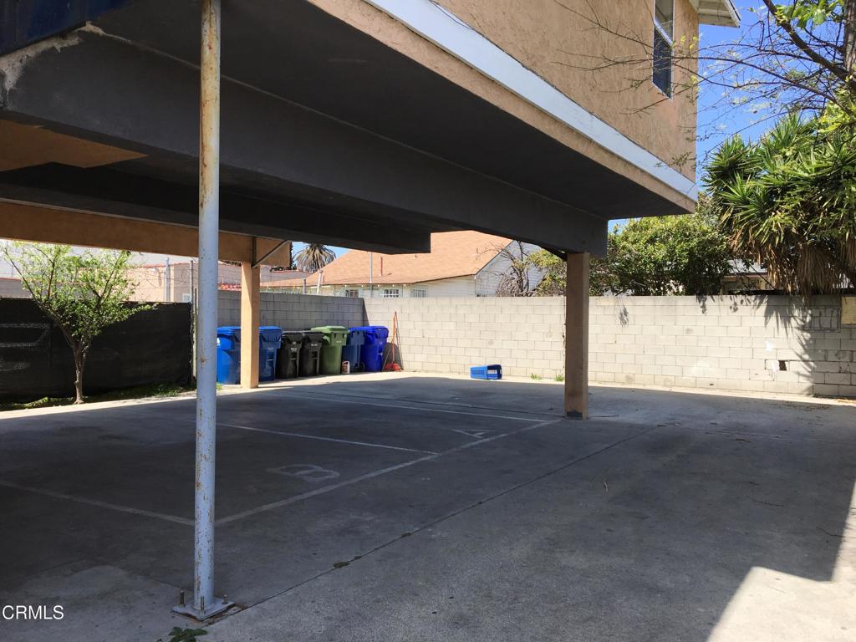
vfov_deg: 48.2
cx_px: 428
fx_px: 717
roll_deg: +0.0
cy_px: 321
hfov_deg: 61.7
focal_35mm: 29
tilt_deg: +0.4
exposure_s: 1/845
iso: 25
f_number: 2.2
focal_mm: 4.15
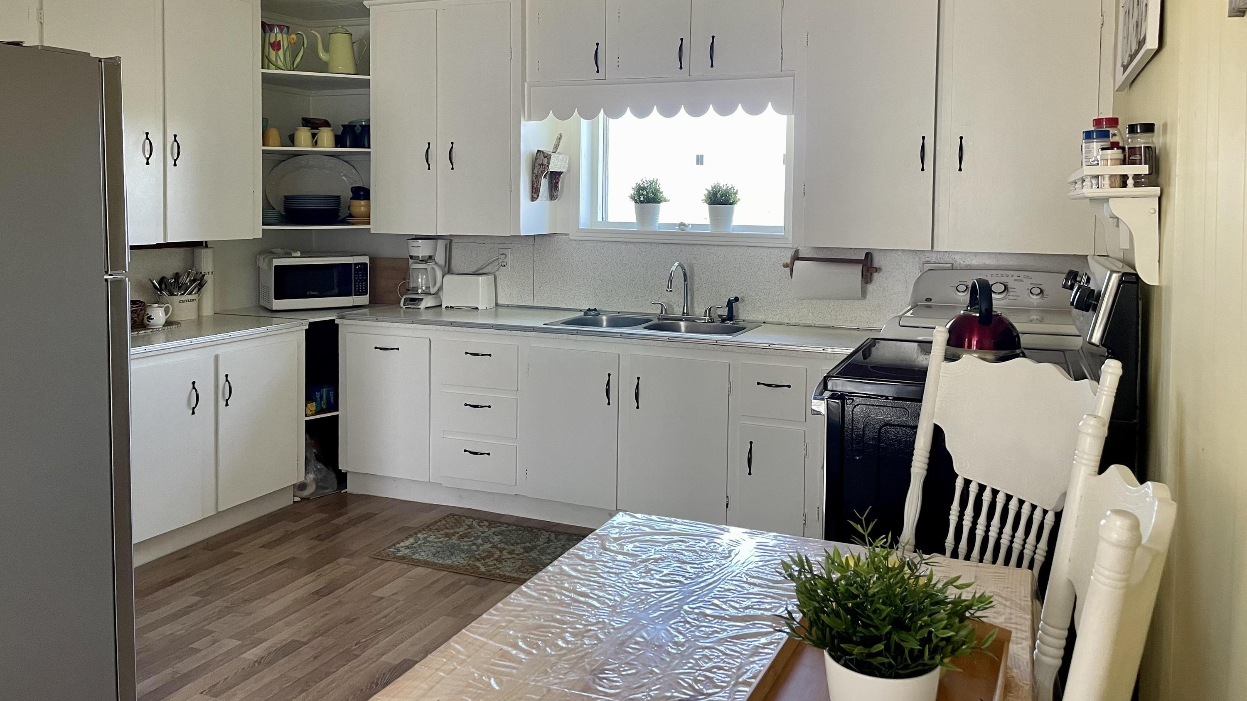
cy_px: 253
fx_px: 959
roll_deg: -0.3
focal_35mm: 29
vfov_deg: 39.8
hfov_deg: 66.1
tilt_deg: -1.7
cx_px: 617
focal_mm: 4.2
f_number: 1.6
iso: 125
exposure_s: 1/87
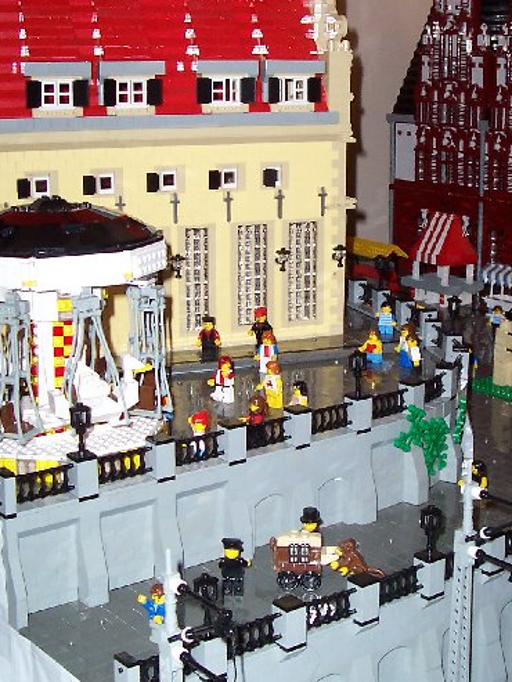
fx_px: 1202
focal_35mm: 61
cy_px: 329
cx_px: 343
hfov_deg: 23.9
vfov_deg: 31.7
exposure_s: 1/60
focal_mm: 5.6
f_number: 2.8
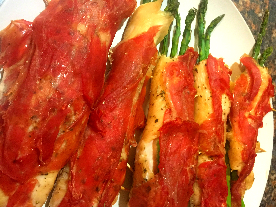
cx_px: 125
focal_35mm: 33
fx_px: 263
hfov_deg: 55.3
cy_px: 107
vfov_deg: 42.9
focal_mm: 4.15
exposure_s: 1/24
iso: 250
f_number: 2.2
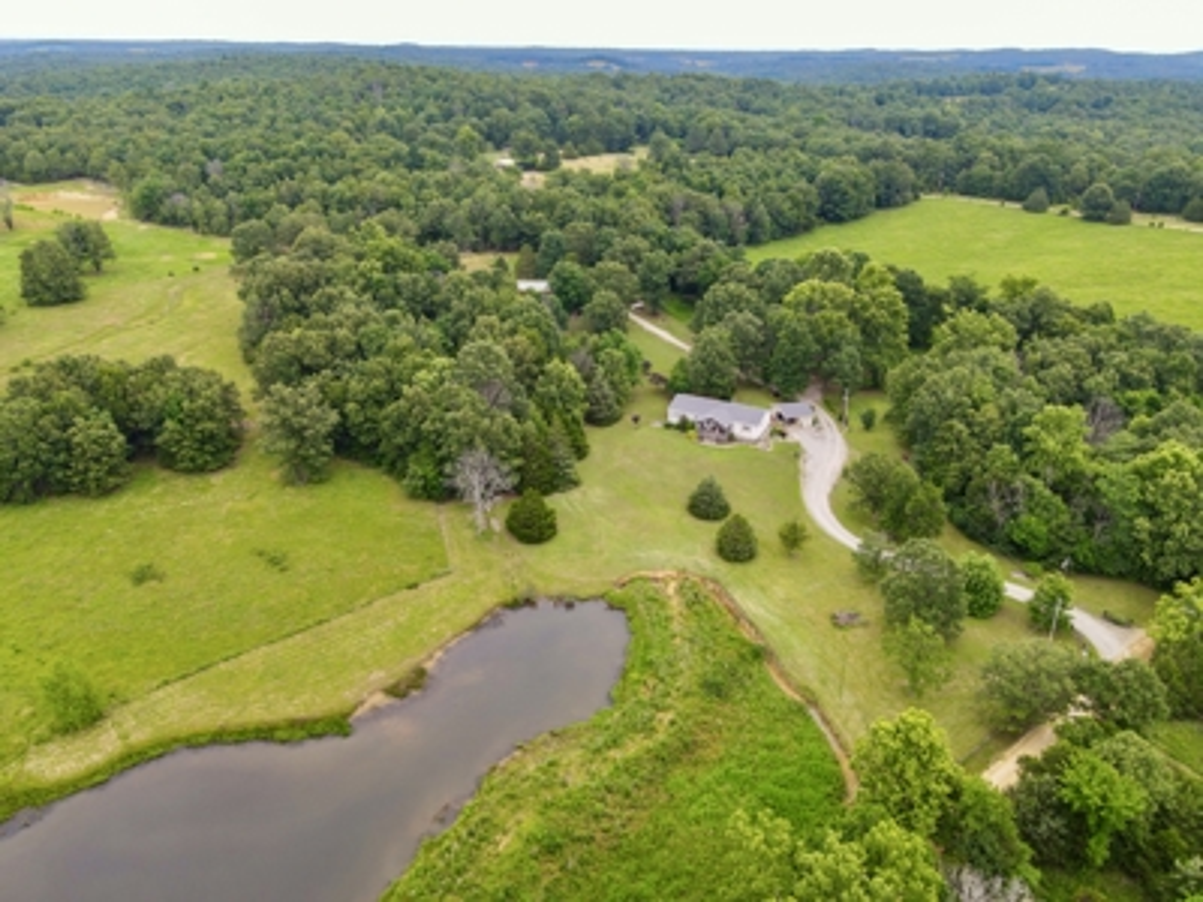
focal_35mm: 24
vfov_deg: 56.8
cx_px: 602
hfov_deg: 71.6
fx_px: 834
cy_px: 451
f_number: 2.8
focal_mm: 4.5
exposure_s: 1/100
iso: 100
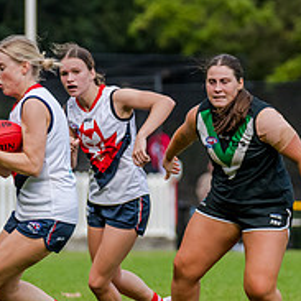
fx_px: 8018
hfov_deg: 2.2
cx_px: 41
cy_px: 233
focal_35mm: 815
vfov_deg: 2.2
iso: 800
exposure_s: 1/2000
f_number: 4.5
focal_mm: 250
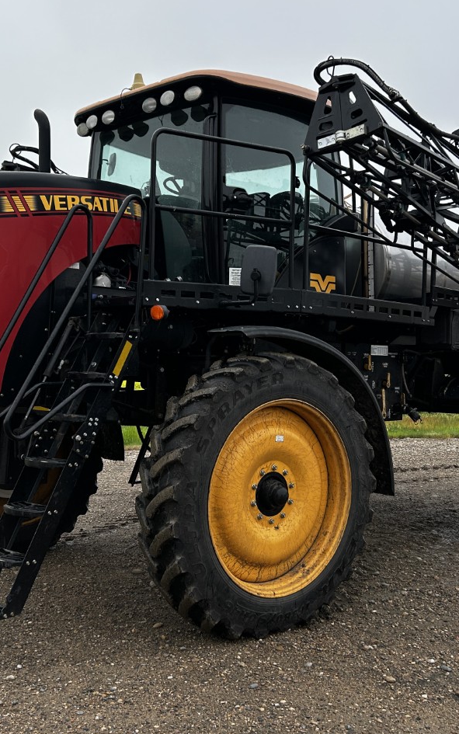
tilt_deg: +2.3
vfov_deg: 47.1
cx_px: 210
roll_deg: -0.1
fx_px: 840
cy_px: 328
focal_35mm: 42
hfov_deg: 30.5
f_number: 1.5
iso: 50
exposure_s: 1/718
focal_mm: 5.7
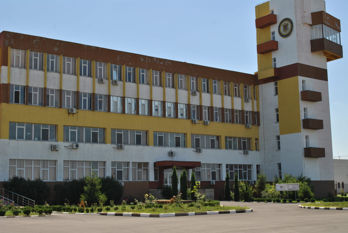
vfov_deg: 25.8
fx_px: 508
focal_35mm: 52
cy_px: 116
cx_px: 174
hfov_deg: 37.8
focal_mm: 35
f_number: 8
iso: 100
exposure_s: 1/250
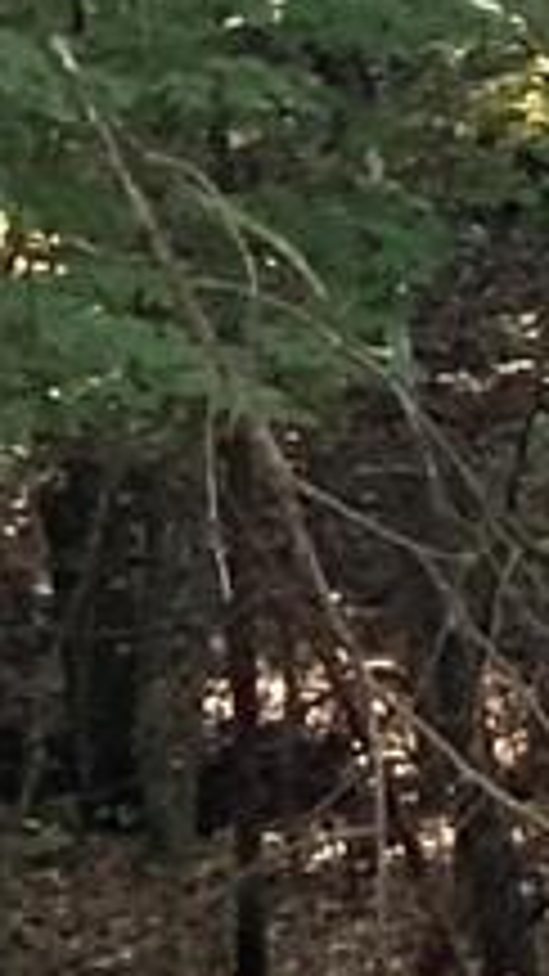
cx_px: 3838
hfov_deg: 3.4
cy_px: -490
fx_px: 7715
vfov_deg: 7.1
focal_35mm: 298
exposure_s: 1/120
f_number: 1.8
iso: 64
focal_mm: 3
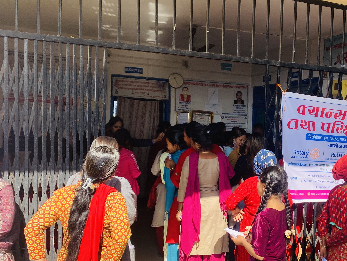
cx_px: 261
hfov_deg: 42.5
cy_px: 152
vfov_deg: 33.5
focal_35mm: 43
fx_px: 431
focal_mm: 4.25
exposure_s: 1/898
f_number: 1.8
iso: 32
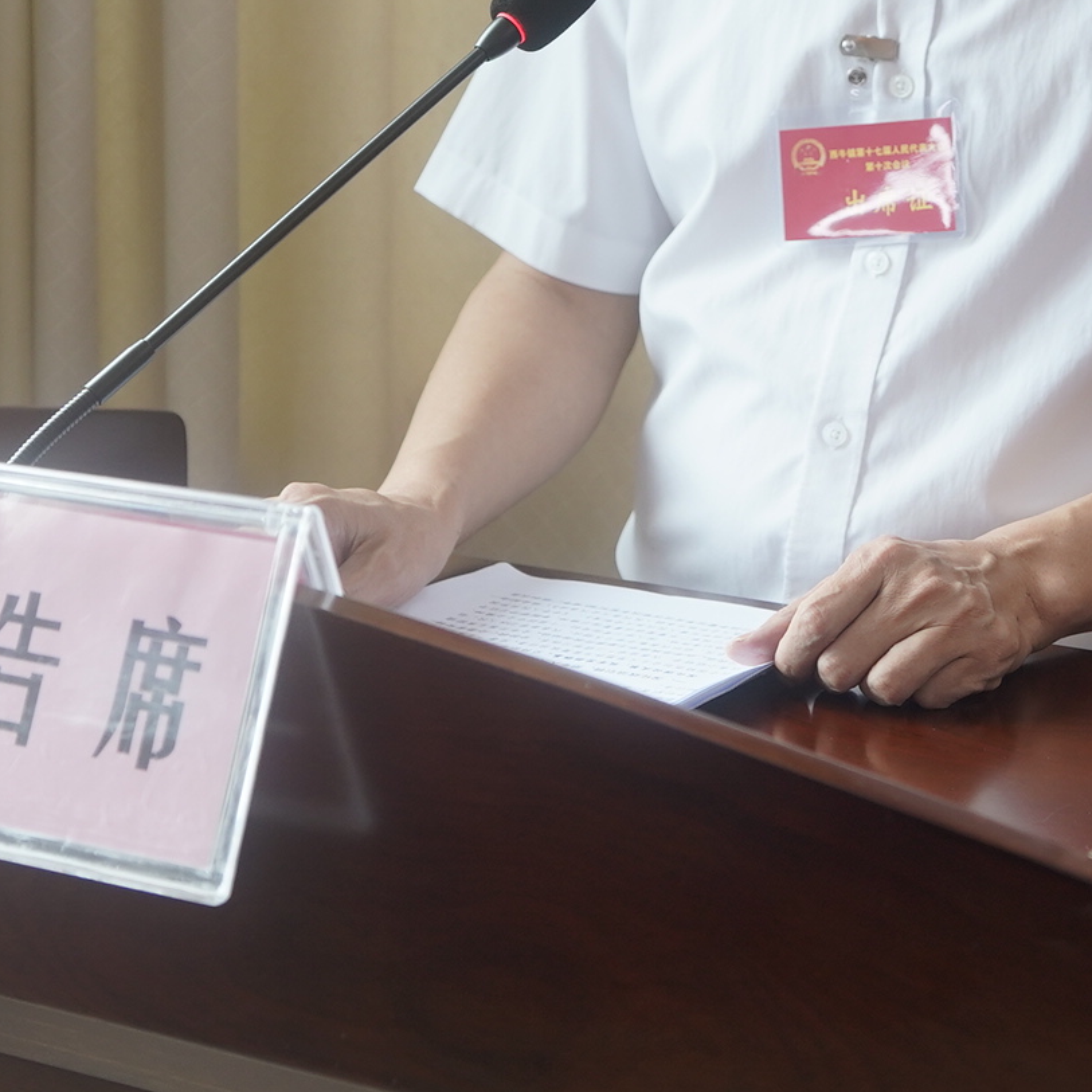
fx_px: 3141
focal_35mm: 88
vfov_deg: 19.6
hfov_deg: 19.7
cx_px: 719
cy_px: 244
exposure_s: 1/60
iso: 320
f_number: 4
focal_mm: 28
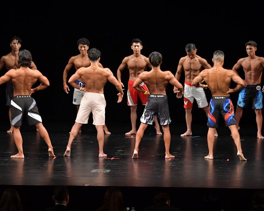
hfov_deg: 10.6
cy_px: 108
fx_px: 1430
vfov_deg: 8.4
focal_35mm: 183
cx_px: 140
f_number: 5.6
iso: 3200
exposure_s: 1/400
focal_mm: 105
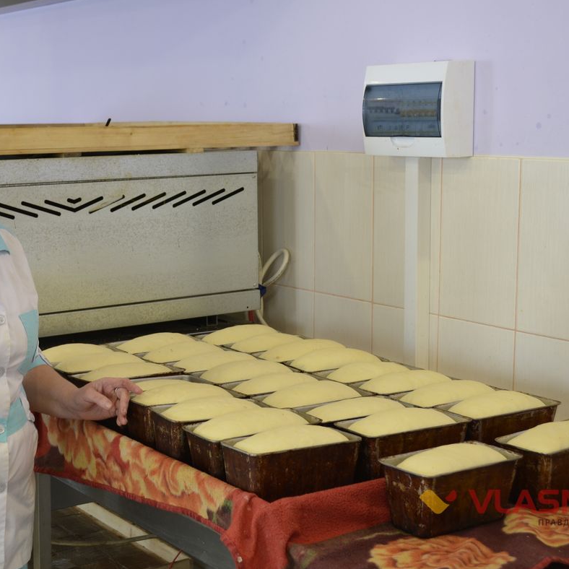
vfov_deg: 27.7
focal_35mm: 62
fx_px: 1153
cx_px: 195
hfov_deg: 27.6
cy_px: 285
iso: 400
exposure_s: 1/20
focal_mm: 32
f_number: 4.8
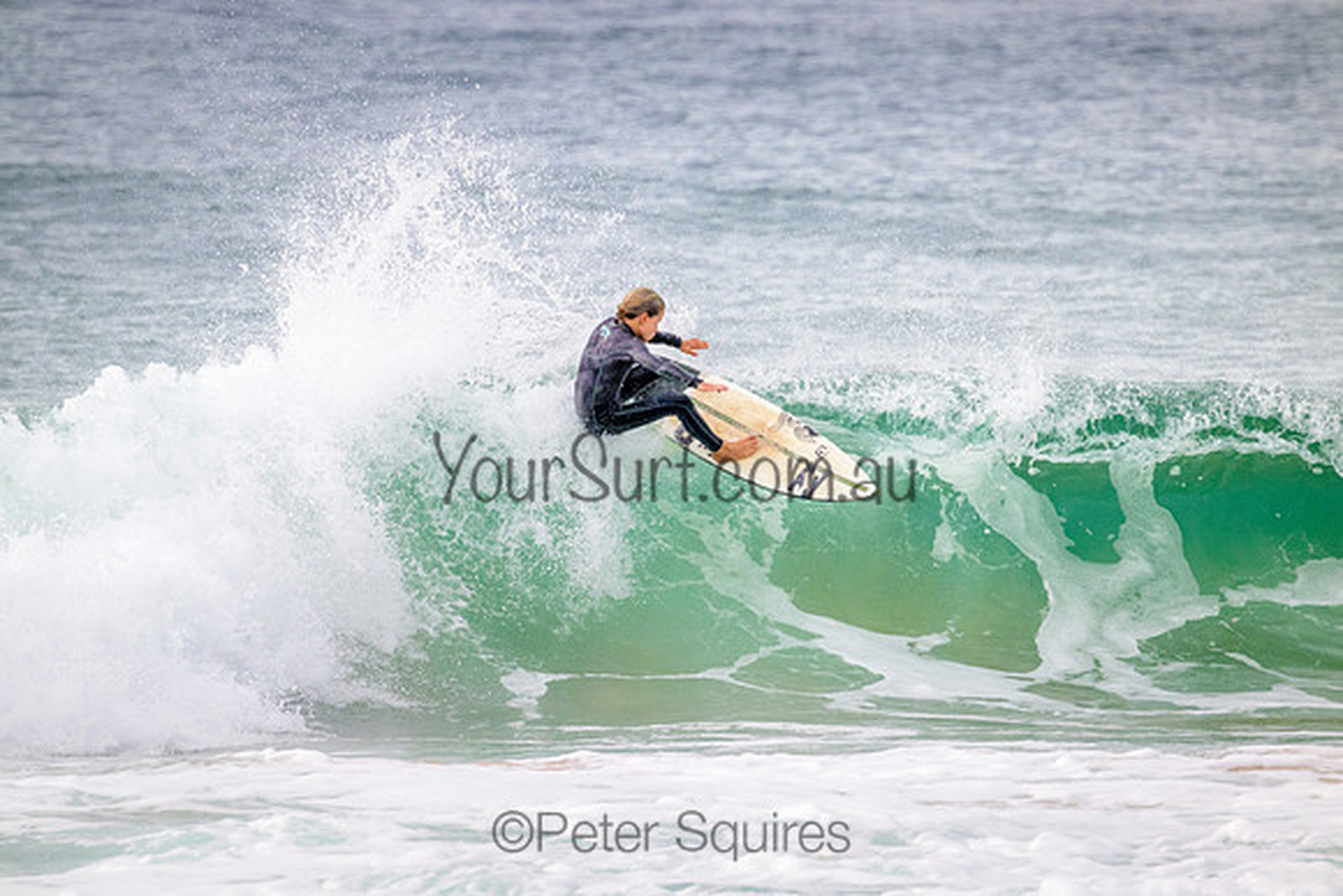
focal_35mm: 800
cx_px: 672
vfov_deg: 1.7
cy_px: 448
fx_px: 29850
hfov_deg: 2.6
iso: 2000
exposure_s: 1/2000
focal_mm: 800
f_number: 11
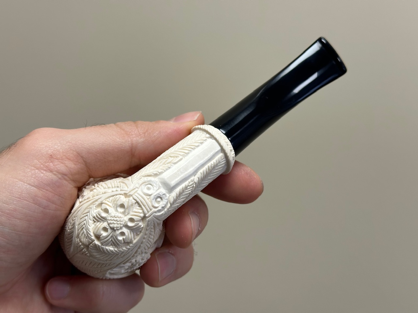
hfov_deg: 39.7
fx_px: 580
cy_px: 156
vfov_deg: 30.3
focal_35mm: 48
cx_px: 209
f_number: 1.78
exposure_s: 1/121
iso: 80
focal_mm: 6.86
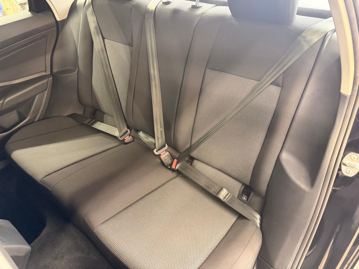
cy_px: 134
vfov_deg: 56.8
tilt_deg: -38.8
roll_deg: +7.9
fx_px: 249
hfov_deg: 71.6
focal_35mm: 24
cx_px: 180
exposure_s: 1/40
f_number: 1.78
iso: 800
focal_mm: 6.76
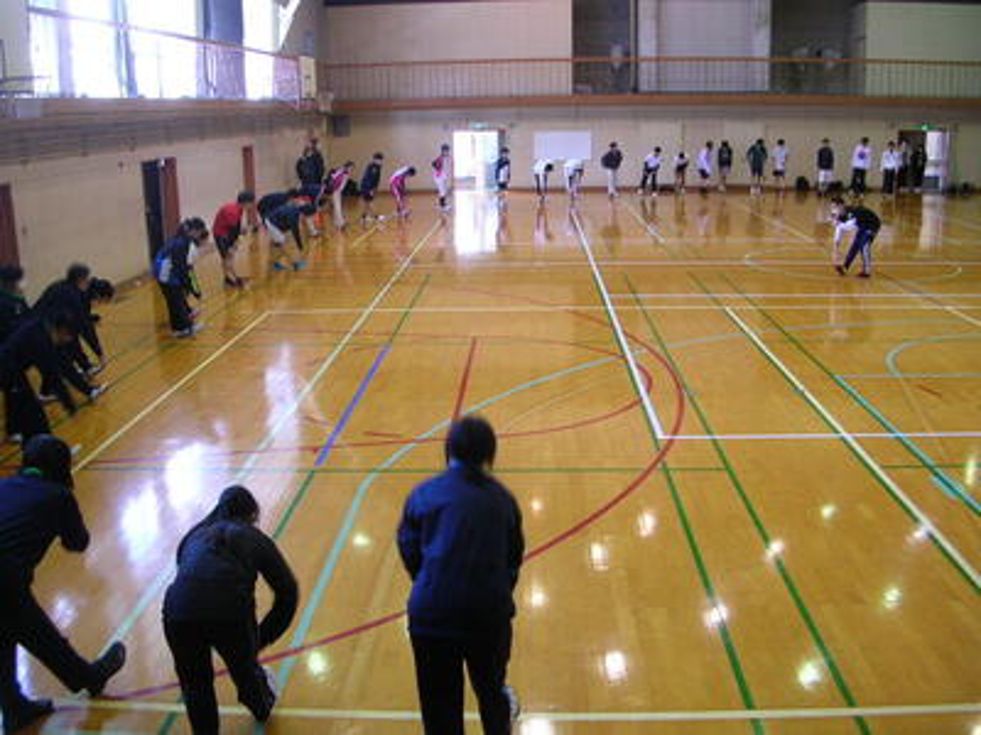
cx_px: 490
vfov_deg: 40.7
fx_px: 992
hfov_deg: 52.6
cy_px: 368
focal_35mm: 35
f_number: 2.8
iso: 50
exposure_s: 1/12.1
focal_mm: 5.8
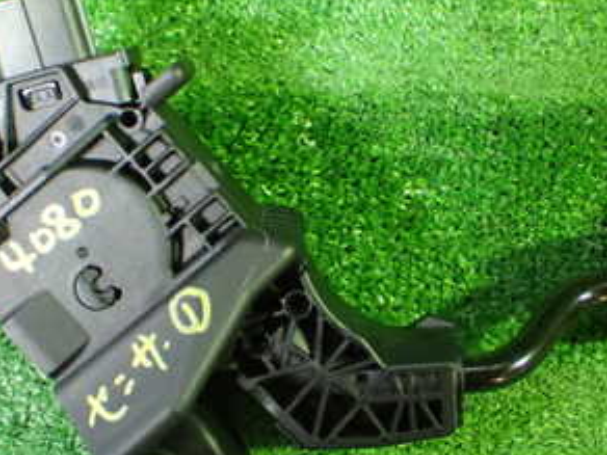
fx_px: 1368
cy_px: 231
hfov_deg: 24.9
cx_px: 403
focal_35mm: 78
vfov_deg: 18.9
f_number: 2.7
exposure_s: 1/40
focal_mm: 6.83
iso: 1250
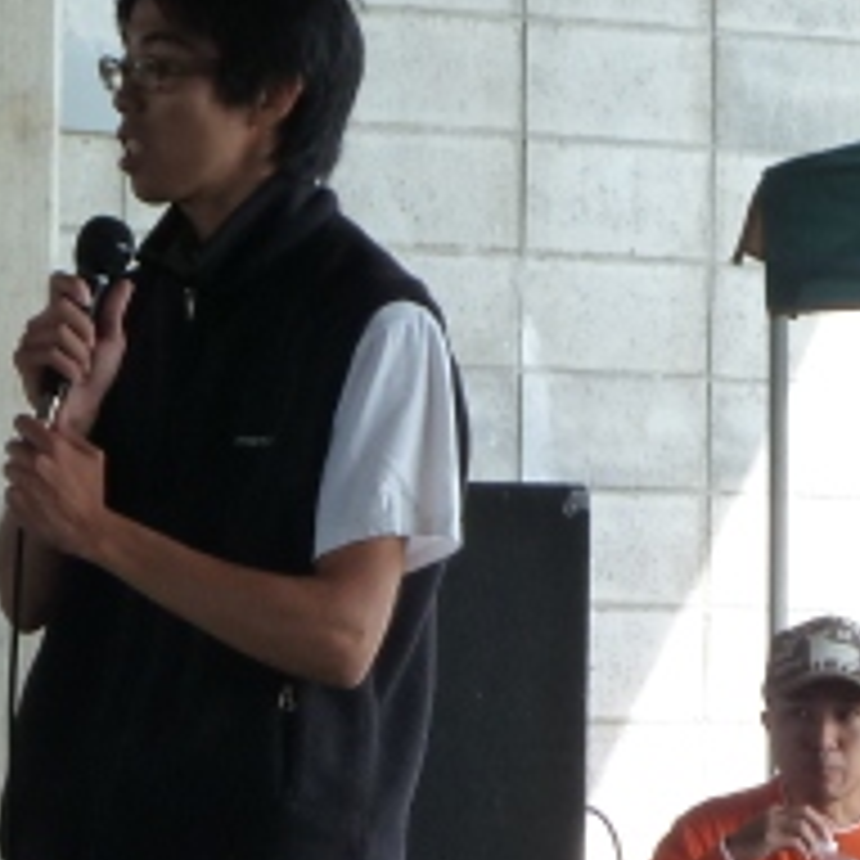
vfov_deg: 5.3
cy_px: 824
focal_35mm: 328
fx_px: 9219
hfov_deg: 5.3
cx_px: 288
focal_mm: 18.2
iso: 125
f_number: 4.4
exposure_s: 1/80
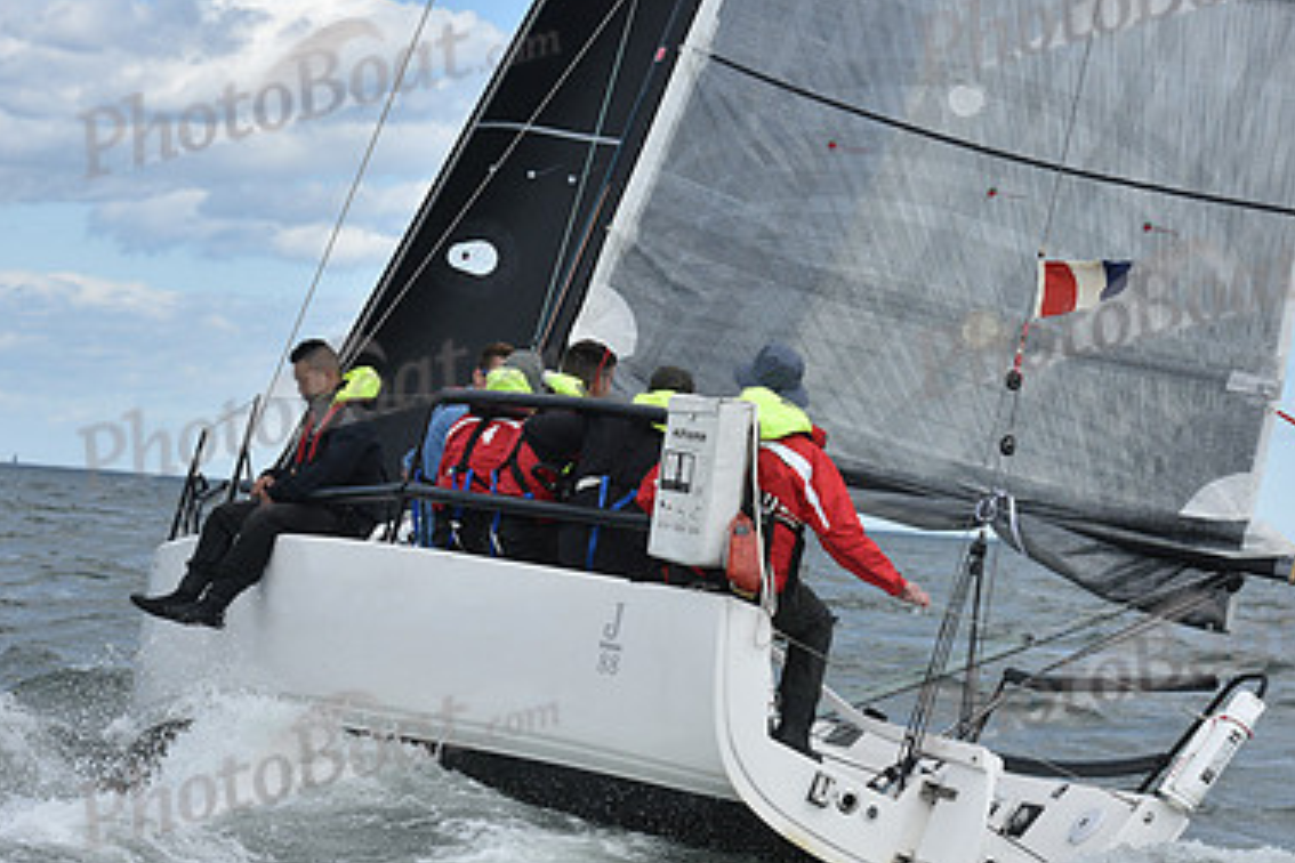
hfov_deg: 14.9
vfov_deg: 9.9
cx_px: 740
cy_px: 536
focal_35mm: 138
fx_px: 4964
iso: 320
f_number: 8
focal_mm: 90
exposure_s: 1/1250
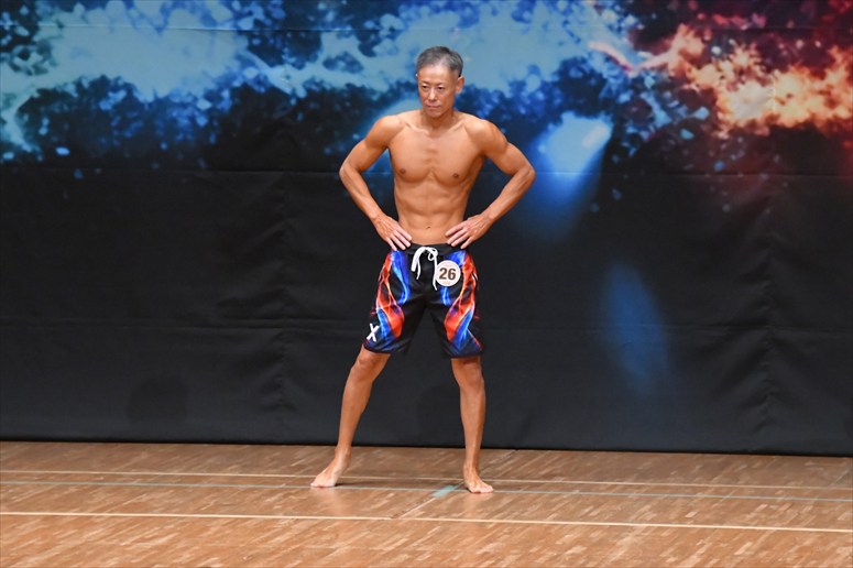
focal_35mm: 285
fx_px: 6750
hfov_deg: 7.2
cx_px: 426
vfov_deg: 4.8
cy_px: 284
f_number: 5.6
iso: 8000
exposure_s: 1/400
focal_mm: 190
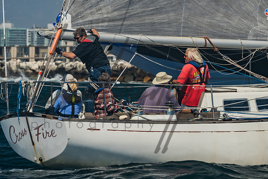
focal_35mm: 395
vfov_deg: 3.5
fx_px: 2940
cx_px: 167
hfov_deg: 5.2
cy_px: 59
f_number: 6.3
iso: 160
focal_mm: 200
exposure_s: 1/1000
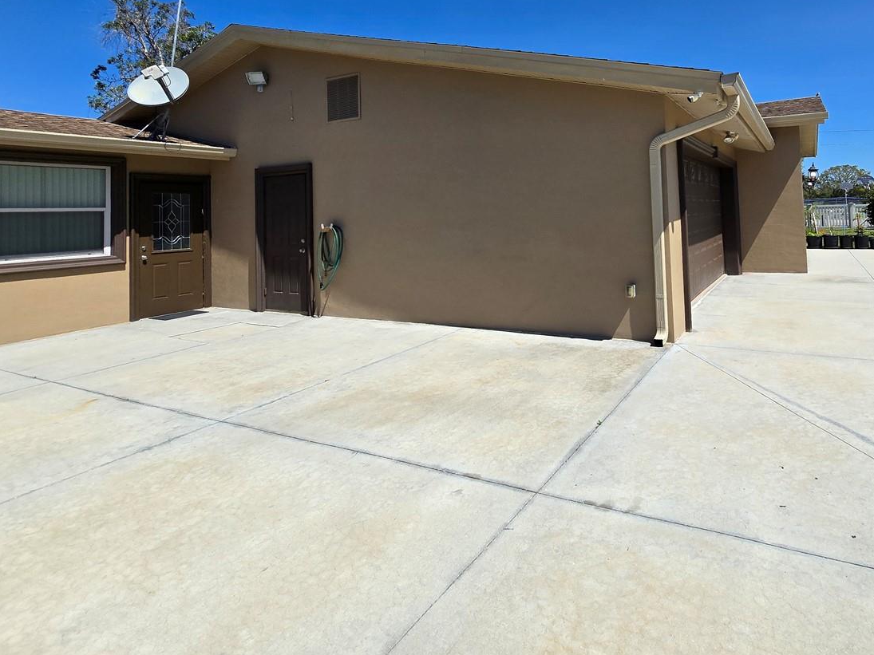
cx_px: 548
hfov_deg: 83.0
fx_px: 480
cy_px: 193
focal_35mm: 19
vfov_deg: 65.9
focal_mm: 2.2
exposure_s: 1/4043
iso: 50
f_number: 2.2
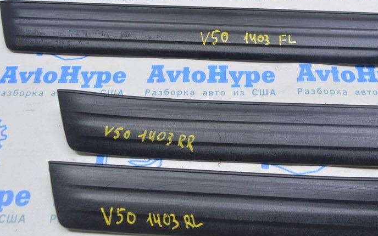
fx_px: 515
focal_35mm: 50
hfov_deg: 40.1
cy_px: 73
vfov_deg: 25.7
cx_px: 226
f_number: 5.6
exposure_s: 1/20
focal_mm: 22
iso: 400
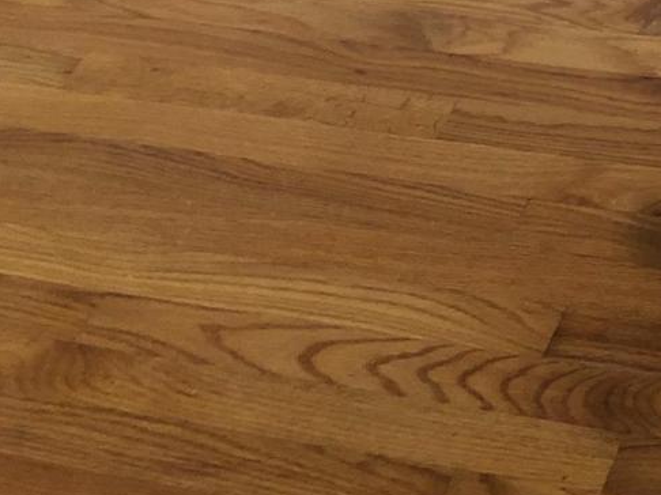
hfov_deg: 20.4
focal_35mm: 83
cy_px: -133
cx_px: 977
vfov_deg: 16.8
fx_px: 1584
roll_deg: +5.4
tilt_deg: -40.6
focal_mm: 3.99
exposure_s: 1/12
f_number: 1.8
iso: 100
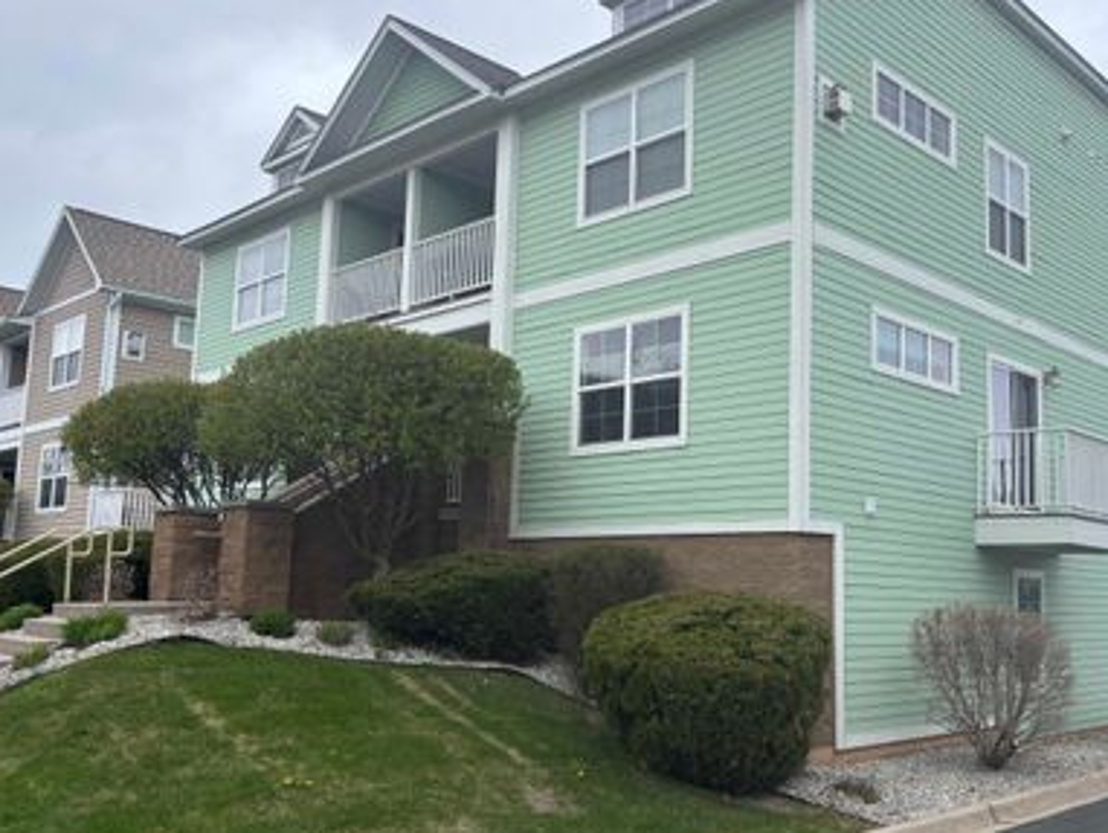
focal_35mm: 34
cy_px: 443
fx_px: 1089
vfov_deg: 41.8
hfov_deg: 53.5
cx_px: 676
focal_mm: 5.96
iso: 50
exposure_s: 1/1667
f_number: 1.6
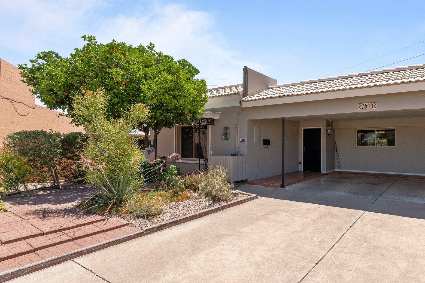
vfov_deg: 58.3
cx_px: 268
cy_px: 142
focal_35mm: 22
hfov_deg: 78.2
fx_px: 254
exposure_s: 1/1250
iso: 400
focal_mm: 16.4
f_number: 8
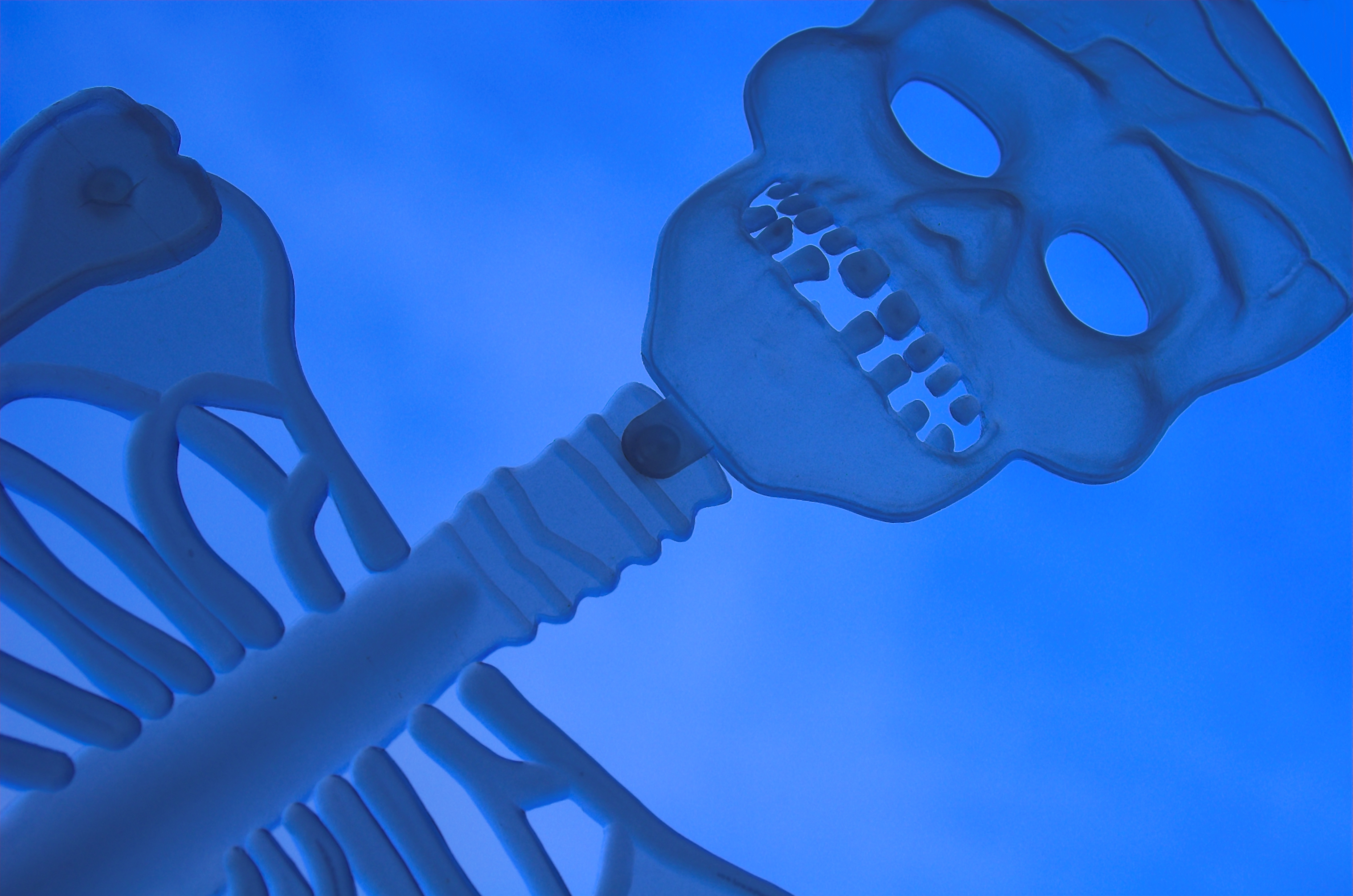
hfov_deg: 28.1
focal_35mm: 72
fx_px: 2700
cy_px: 448
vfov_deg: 18.8
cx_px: 676
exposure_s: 1/400
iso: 200
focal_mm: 48
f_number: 10
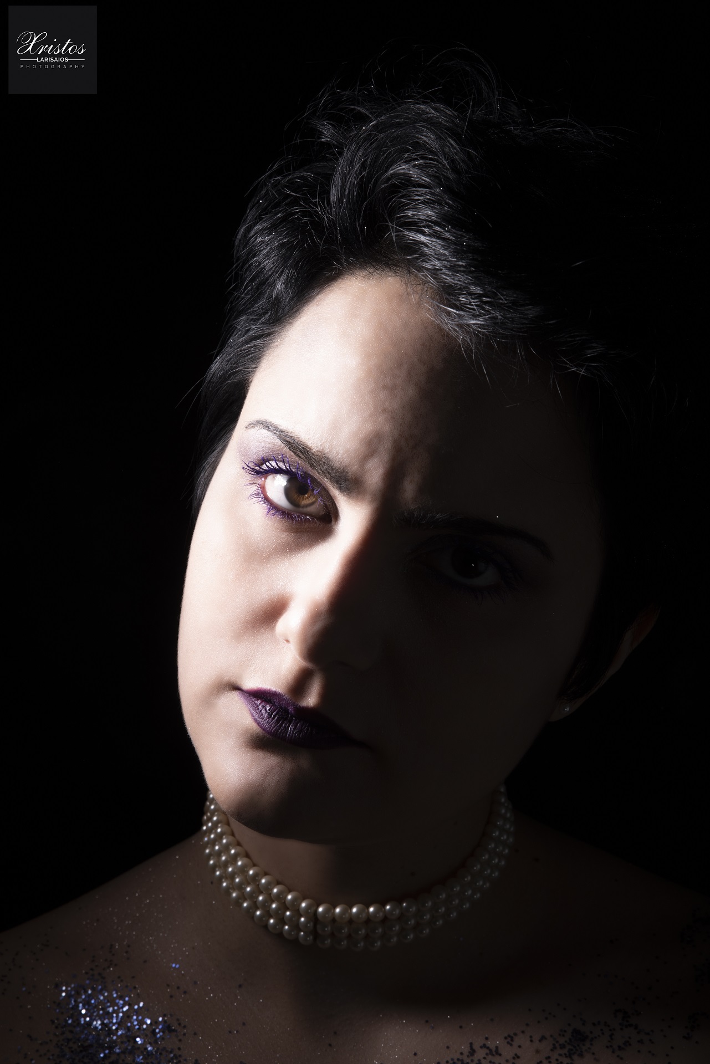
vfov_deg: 28.8
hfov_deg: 19.5
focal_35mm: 70
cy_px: 532
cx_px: 355
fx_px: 2070
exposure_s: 1/200
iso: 160
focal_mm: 70
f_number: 18
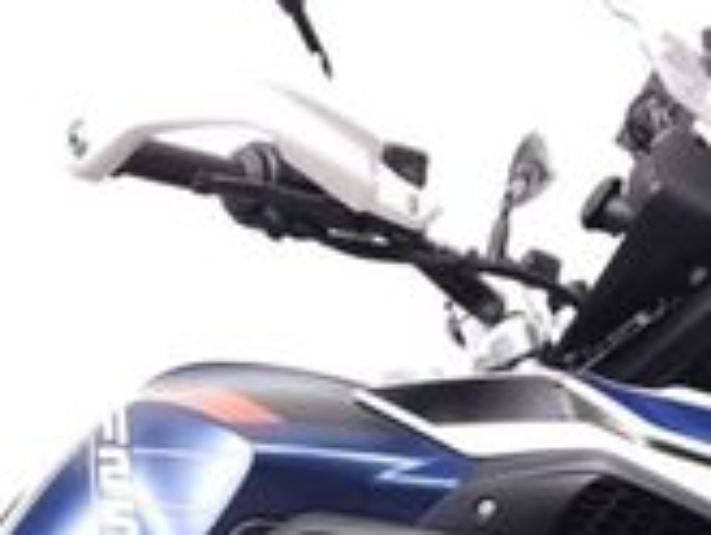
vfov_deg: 15.7
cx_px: 271
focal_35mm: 89
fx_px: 1829
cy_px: 712
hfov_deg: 22.0
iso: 100
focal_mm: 5.4
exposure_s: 1/30
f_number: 1.8
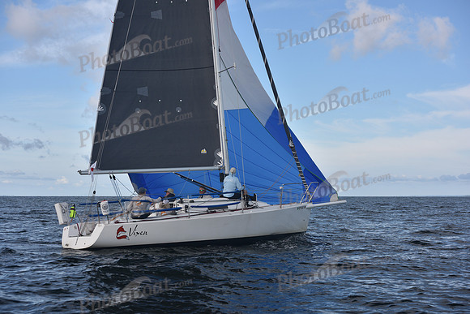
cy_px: 157
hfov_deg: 28.8
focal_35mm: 70
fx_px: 914
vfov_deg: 19.5
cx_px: 235
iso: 200
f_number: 6.3
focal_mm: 70
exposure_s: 1/500
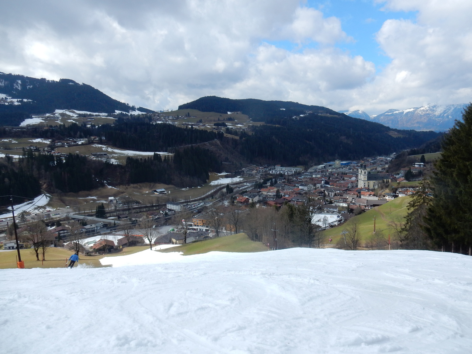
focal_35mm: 25
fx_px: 341
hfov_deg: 69.4
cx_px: 236
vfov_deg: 54.9
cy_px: 177
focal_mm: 4.5
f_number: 3.7
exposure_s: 1/1250
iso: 125
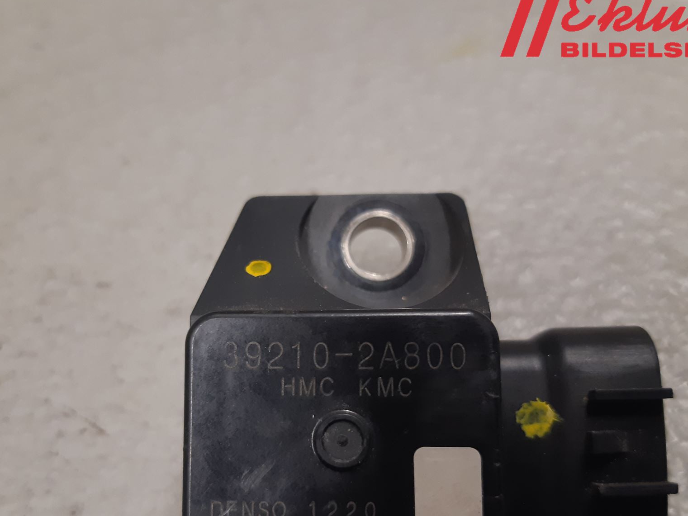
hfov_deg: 52.6
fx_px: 696
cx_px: 315
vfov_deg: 40.4
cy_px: 328
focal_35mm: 35
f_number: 1.7
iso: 125
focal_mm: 3.93
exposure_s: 1/50
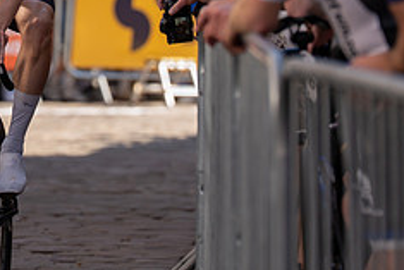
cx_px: 2
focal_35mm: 478
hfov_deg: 4.3
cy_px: -51
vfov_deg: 2.9
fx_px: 5367
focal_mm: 194
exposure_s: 1/1000
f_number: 4
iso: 320
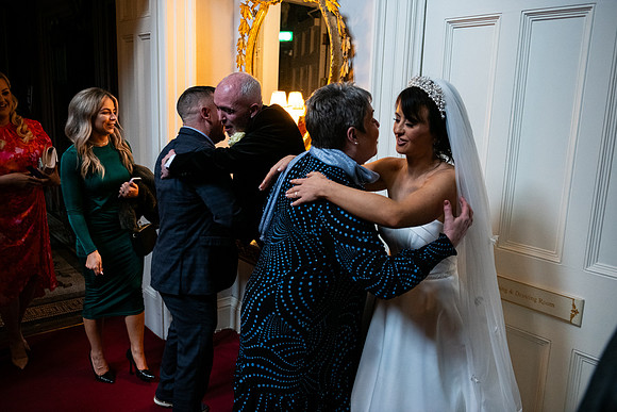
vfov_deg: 41.1
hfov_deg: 58.7
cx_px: 308
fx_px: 549
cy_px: 206
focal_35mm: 32
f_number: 3.5
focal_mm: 32
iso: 1600
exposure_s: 1/160
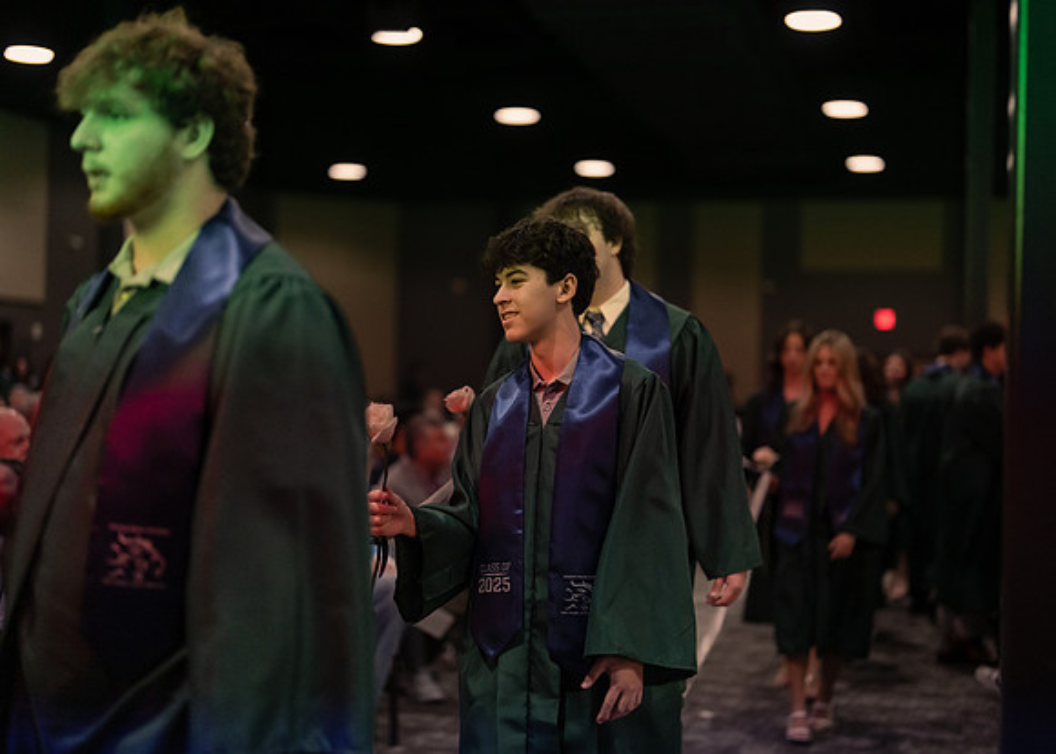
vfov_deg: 26.6
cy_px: 377
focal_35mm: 53
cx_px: 528
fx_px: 1592
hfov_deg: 36.7
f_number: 1.2
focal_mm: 50
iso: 1250
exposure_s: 1/500
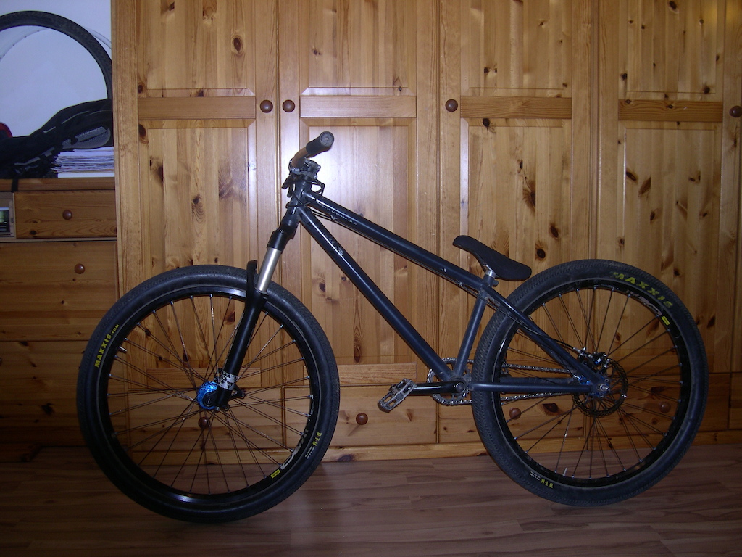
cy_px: 278
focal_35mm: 38
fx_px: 815
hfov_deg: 49.0
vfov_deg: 37.7
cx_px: 371
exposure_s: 1/60
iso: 100
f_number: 2.8
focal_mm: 8
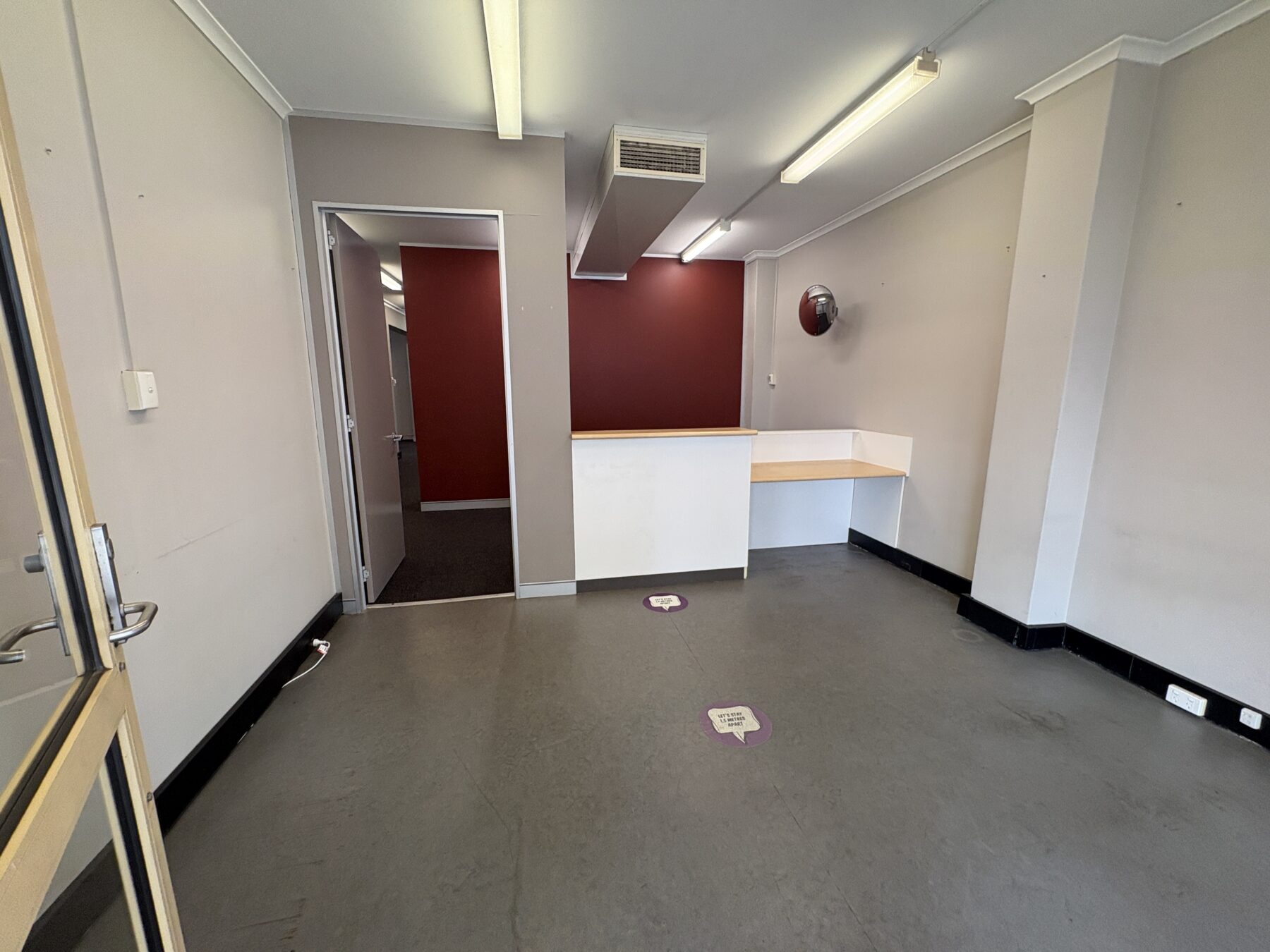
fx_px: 514
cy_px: 476
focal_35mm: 14
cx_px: 635
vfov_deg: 85.7
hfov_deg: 102.1
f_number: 2.2
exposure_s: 1/100
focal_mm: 2.22
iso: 80
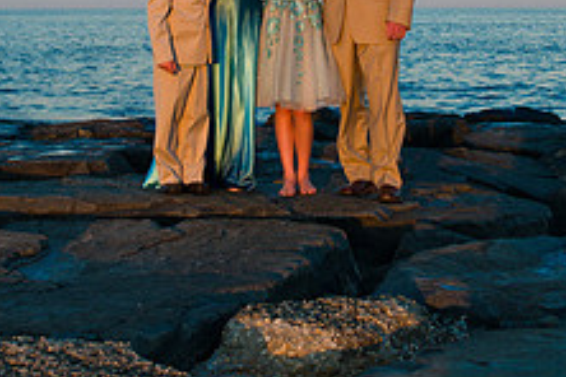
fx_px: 1478
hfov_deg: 21.7
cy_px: 8
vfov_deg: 14.3
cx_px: 278
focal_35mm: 94
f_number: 6.3
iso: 200
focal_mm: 36
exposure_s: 1/200
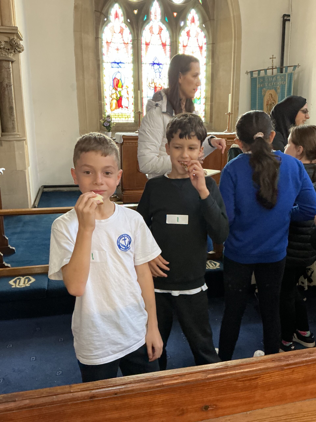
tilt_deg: -13.9
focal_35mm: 29
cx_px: 158
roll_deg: +0.7
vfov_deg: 61.7
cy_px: 211
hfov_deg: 48.2
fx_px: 353
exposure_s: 1/40
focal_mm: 3
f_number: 1.8
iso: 320
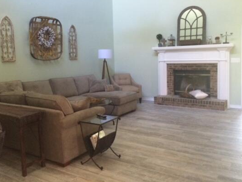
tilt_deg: -4.3
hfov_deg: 52.5
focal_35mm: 35
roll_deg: +1.9
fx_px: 245
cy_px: 75
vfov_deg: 40.6
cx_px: 107
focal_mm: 4.15
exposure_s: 1/20
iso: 320
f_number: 2.2
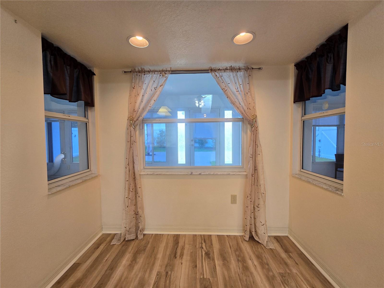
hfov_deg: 106.2
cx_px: 192
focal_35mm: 13
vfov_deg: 89.9
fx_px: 144
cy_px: 144
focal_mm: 2.2
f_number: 2.2
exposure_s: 1/60
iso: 100
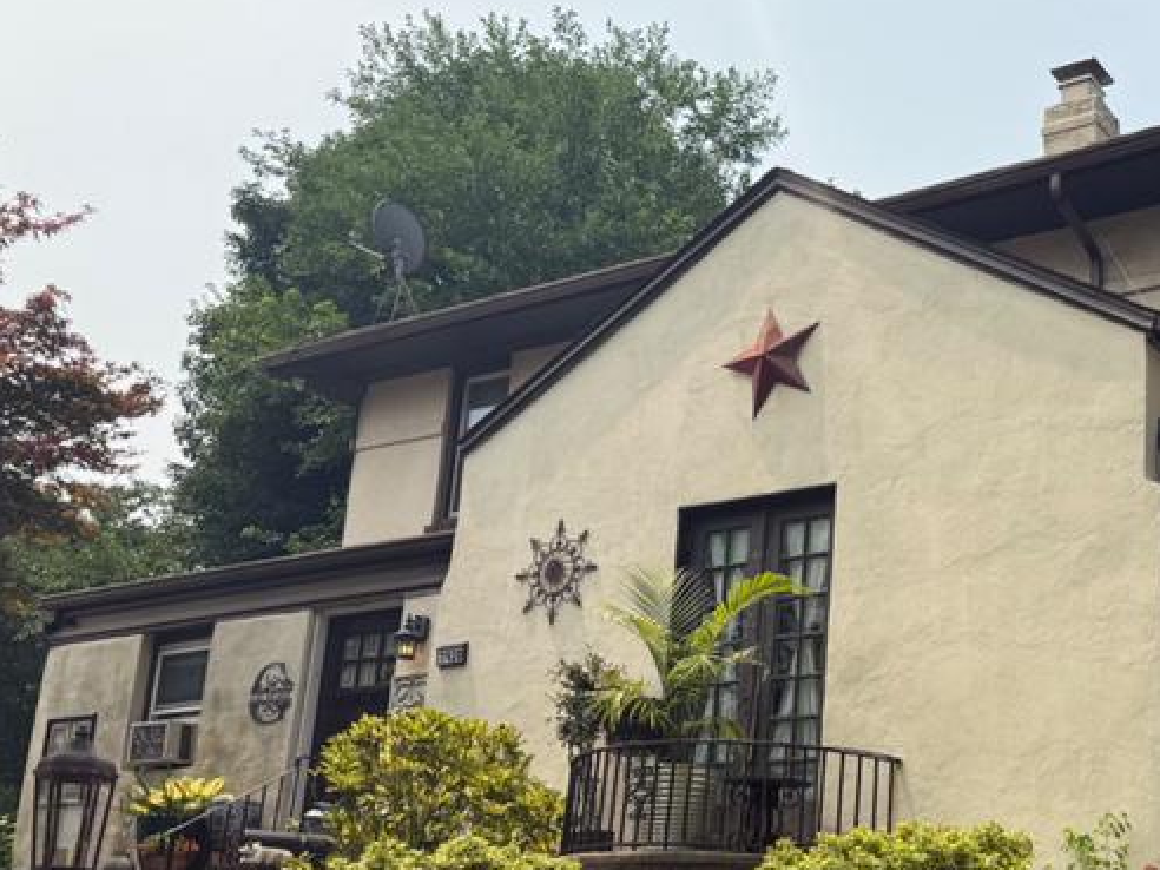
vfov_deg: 28.9
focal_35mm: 50
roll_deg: -2.5
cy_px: 587
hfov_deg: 36.8
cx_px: 941
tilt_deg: +14.3
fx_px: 1676
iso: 80
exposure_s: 1/6173
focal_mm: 6.76
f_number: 1.78
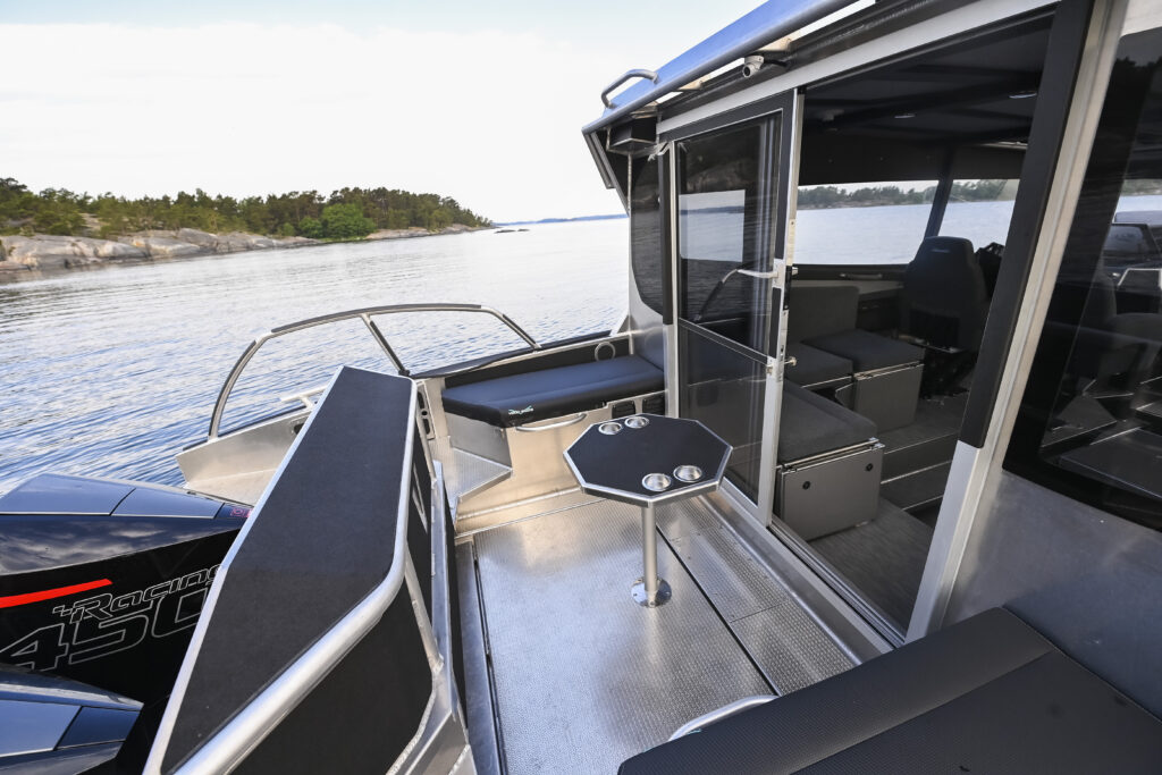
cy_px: 388
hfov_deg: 104.2
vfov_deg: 81.2
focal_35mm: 14
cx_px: 581
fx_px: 452
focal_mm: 14
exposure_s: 1/1000
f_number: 5
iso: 1000
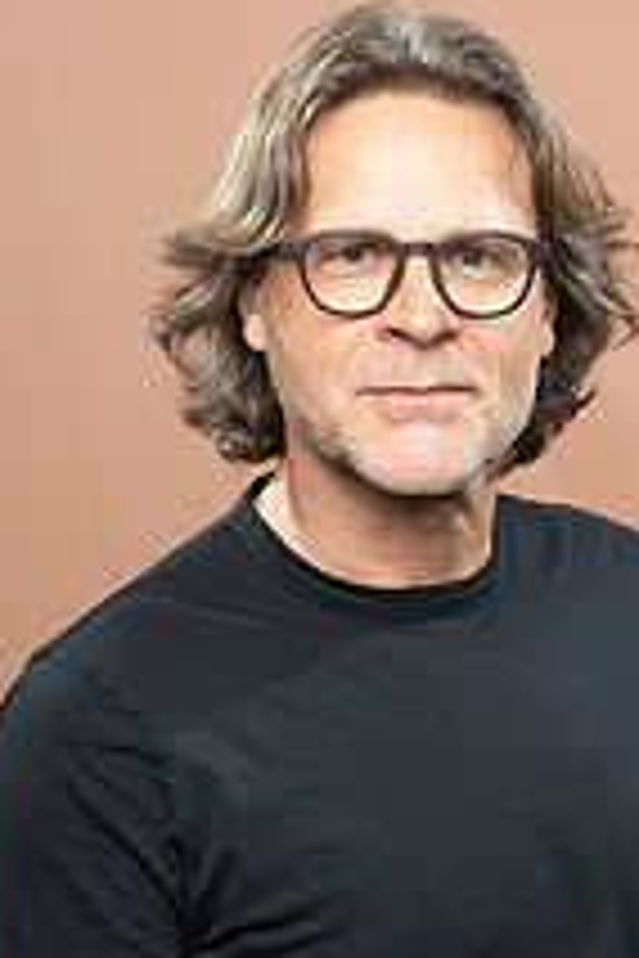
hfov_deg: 10.6
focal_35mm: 129
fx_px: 3434
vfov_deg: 15.7
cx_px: 562
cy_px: 859
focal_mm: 61
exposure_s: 1/160
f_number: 4
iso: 320
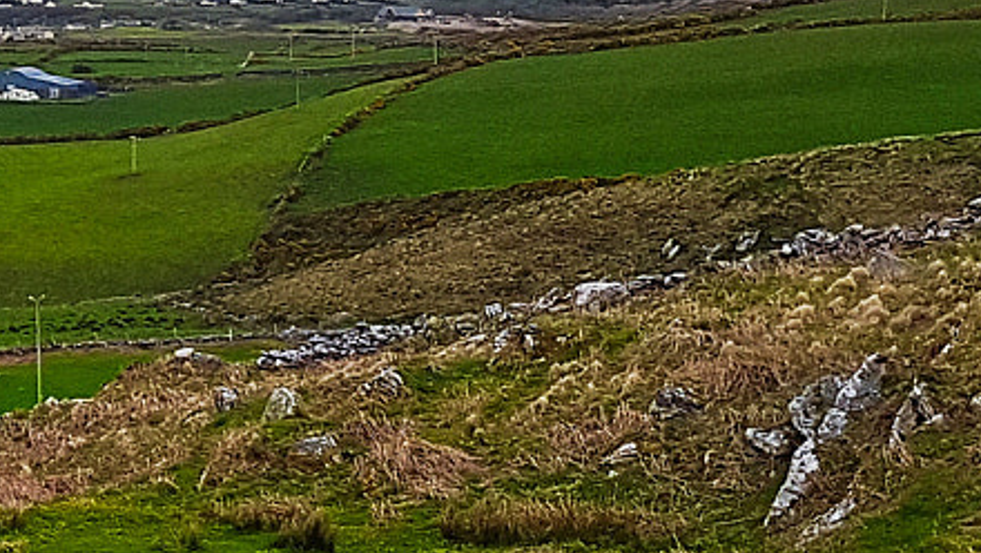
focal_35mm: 103
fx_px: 2681
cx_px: -671
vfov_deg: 11.7
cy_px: 9
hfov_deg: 17.6
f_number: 1.7
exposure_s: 1/1728
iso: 40
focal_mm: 4.2
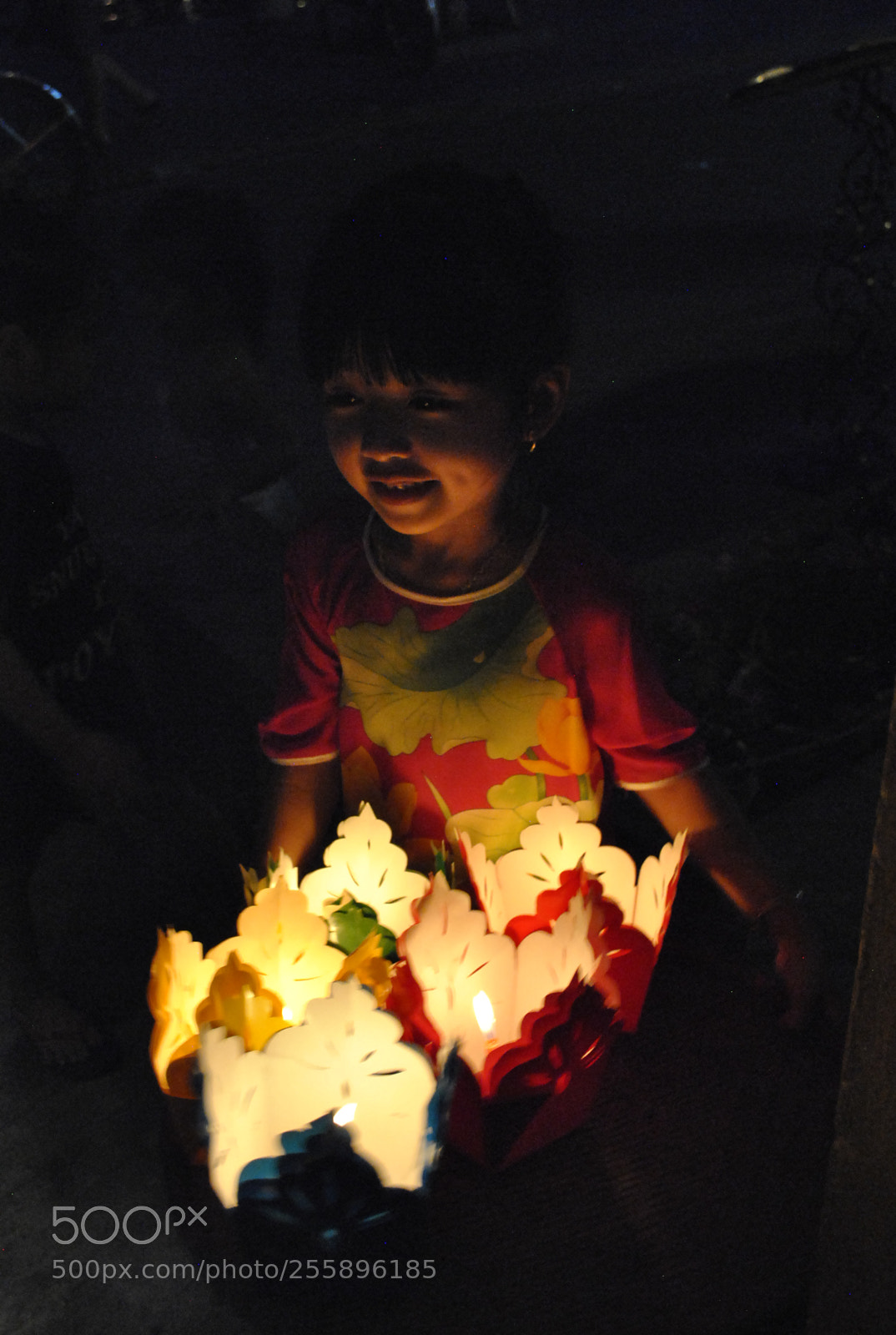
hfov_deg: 34.4
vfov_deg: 49.5
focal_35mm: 39
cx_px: 448
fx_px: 1449
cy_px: 668
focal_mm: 26
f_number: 6.3
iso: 1600
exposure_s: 1/40
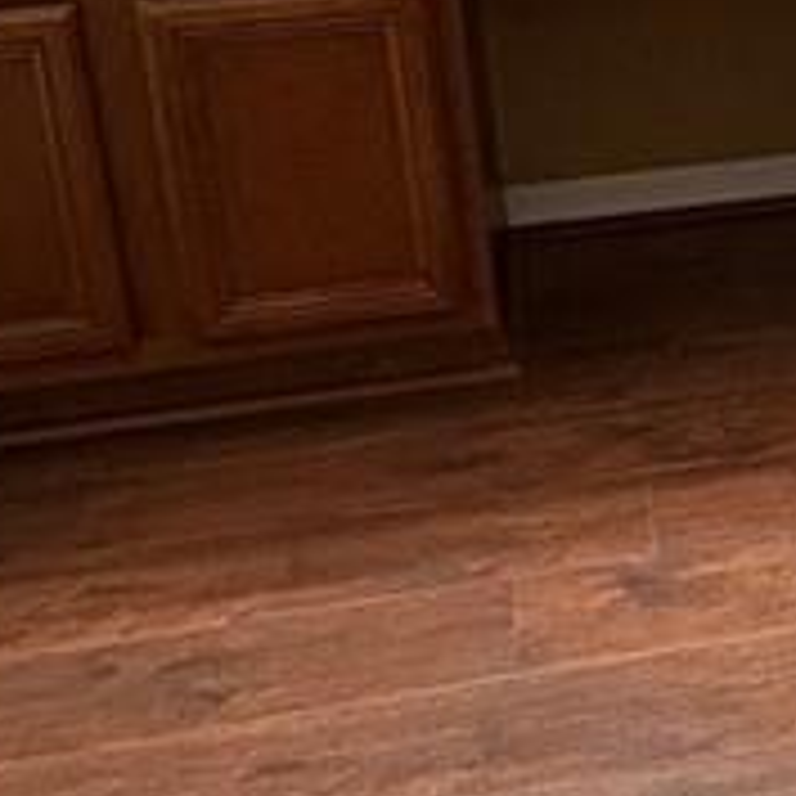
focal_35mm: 84
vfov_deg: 20.0
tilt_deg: -16.0
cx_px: 1237
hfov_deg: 18.1
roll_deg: +0.0
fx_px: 2185
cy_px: 0
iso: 320
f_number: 2.2
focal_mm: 2.22
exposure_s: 1/60
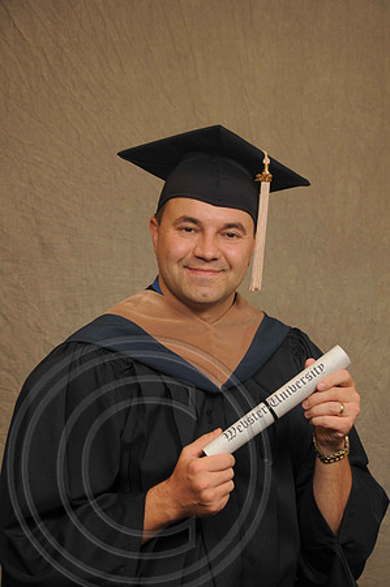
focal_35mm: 93
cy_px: 294
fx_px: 1515
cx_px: 195
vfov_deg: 21.9
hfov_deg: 14.7
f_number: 6.3
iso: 200
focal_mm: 62
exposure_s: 1/60
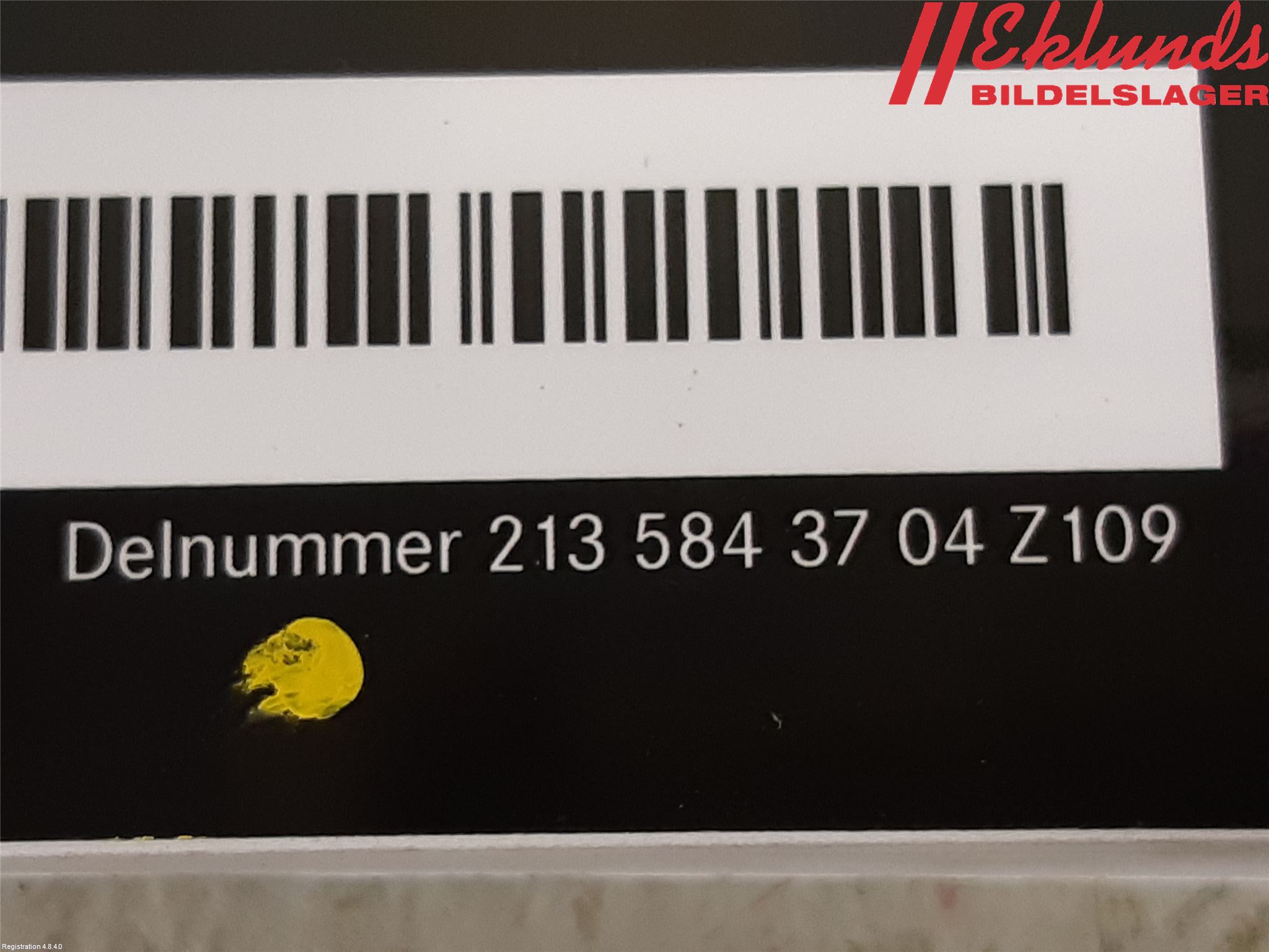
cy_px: 476
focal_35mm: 26
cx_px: 634
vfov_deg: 53.1
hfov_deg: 67.3
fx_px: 953
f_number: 1.7
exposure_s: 1/50
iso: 160
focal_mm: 3.93
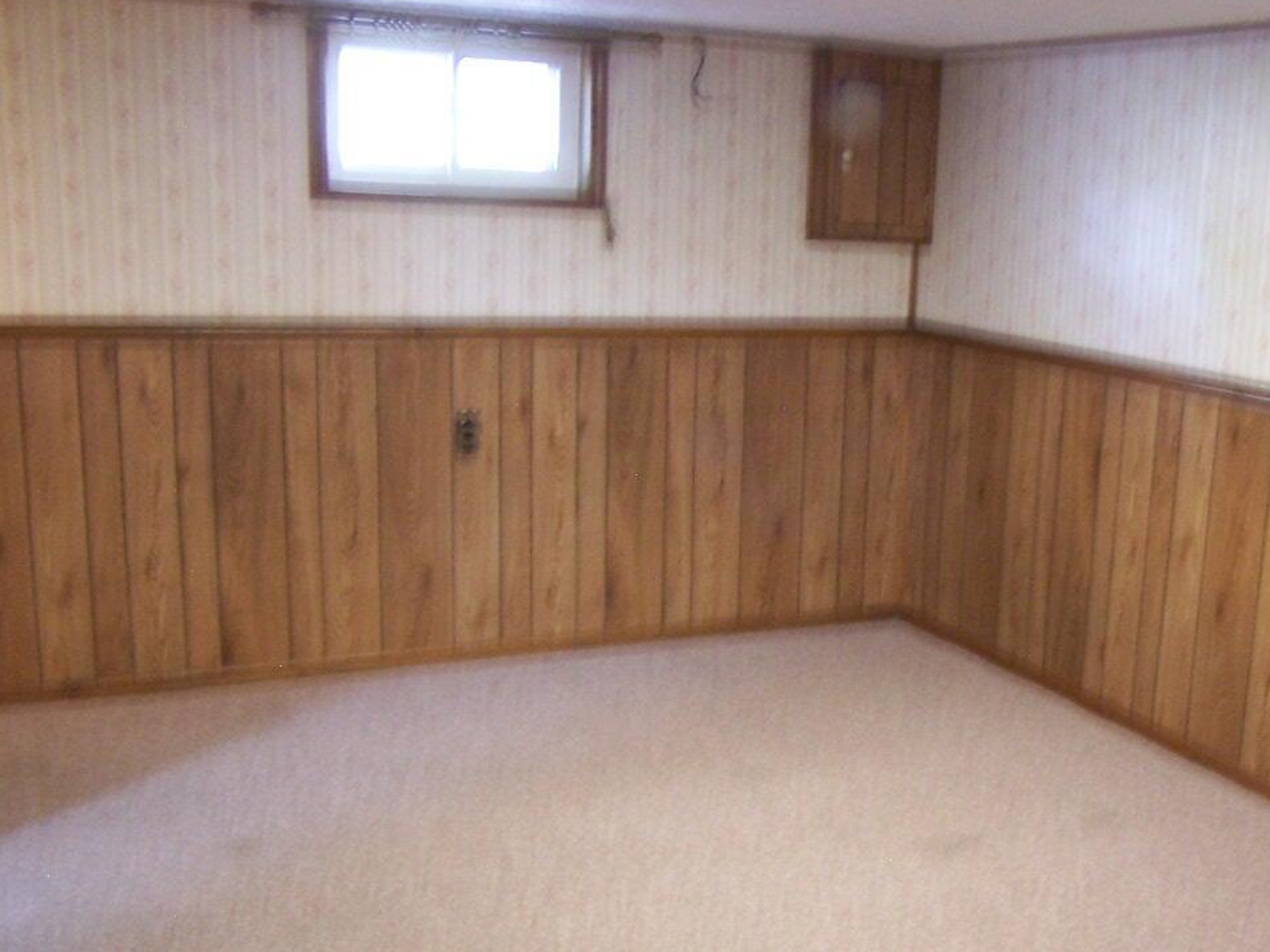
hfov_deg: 30.8
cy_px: 652
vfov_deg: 23.5
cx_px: 924
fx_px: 2274
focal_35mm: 62
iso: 140
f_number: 2.8
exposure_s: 1/3
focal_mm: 6.3
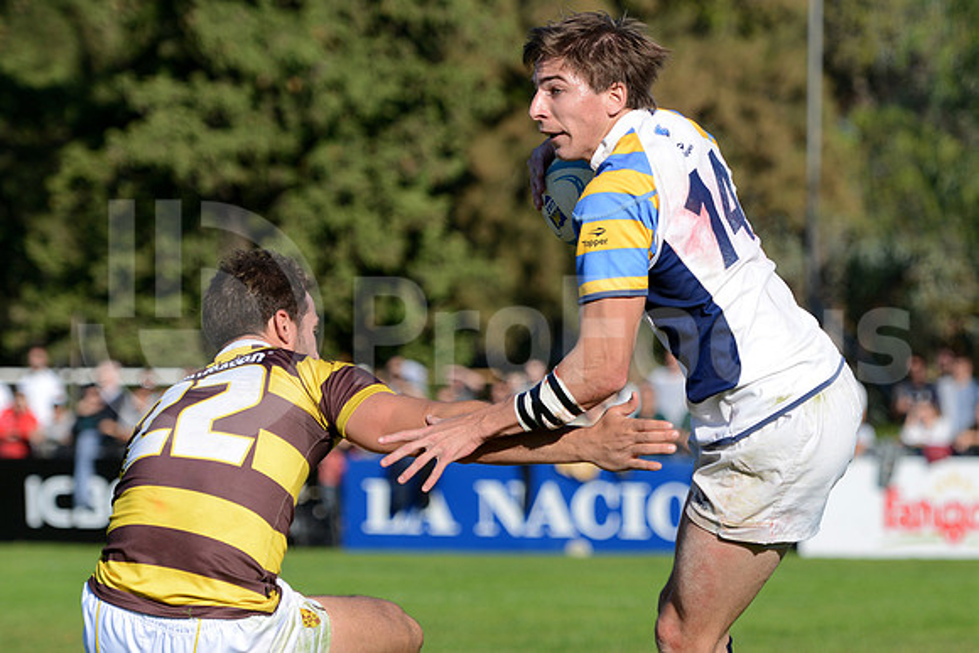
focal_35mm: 155
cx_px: 490
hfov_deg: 13.2
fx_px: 4216
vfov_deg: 8.9
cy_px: 326
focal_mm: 155
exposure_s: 1/2000
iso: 400
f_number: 4
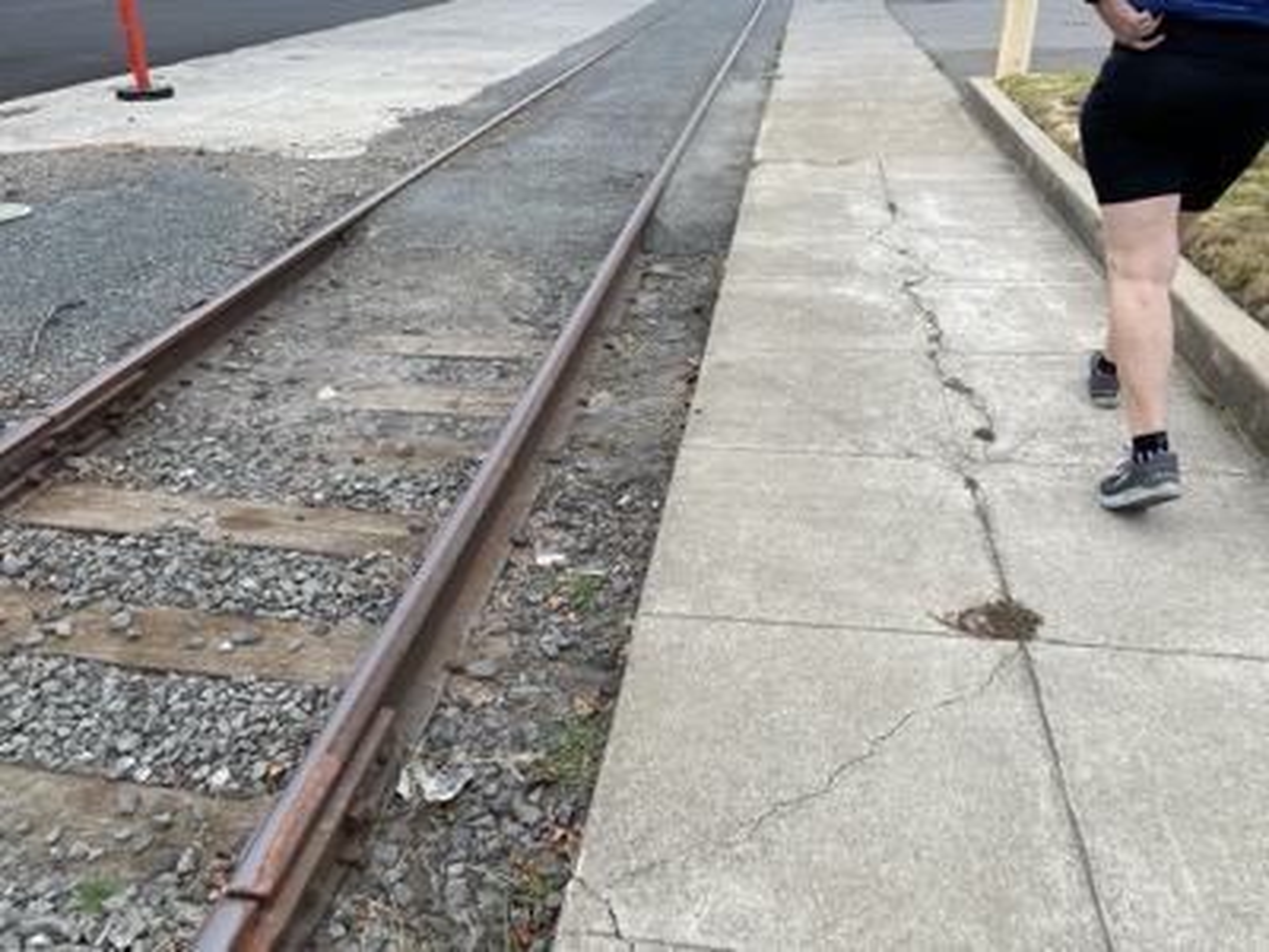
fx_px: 953
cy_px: 476
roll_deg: +2.0
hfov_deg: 67.3
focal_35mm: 26
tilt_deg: -33.5
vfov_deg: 53.1
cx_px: 634
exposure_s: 1/273
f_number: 1.6
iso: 32
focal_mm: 4.2
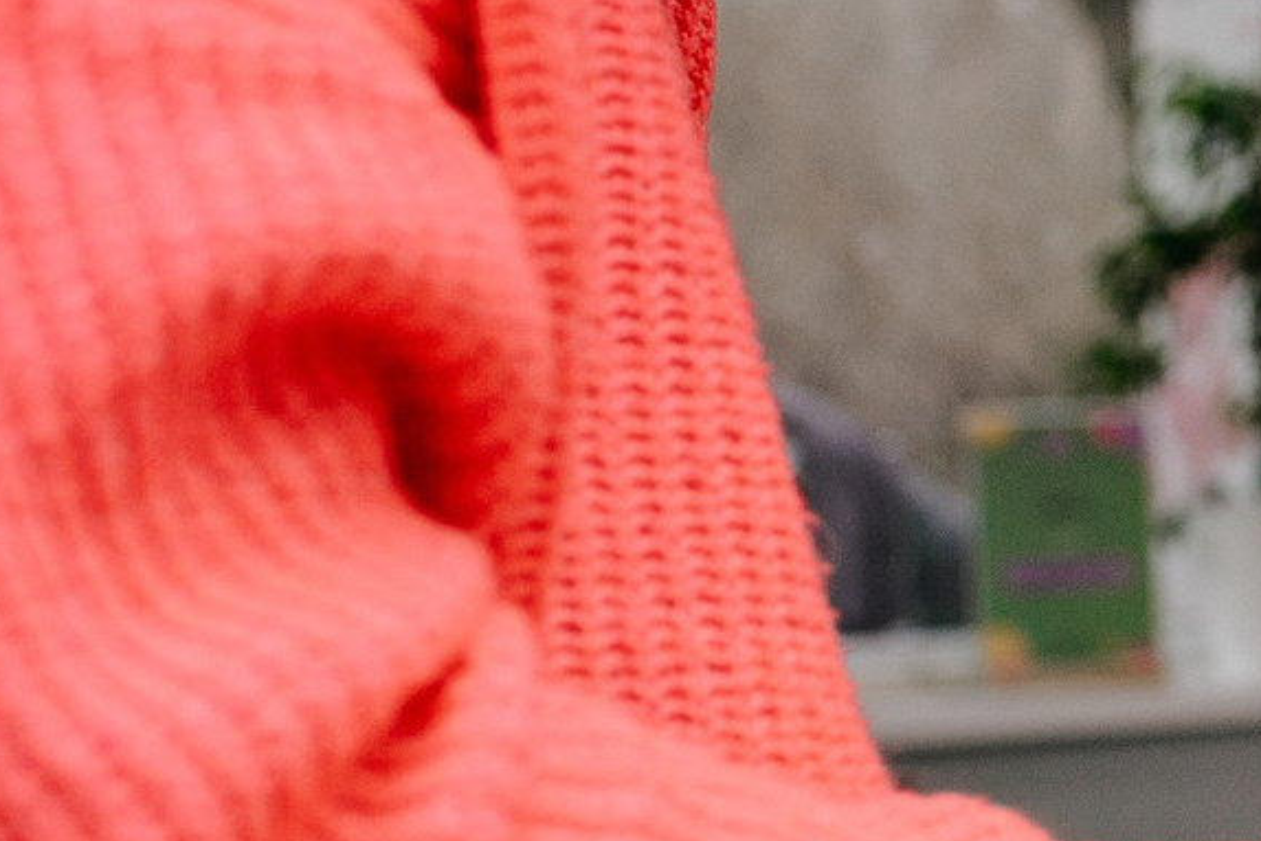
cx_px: 2693
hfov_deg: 11.5
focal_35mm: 156
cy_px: 682
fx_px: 5465
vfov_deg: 8.8
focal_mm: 35
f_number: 3.5
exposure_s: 1/160
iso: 400
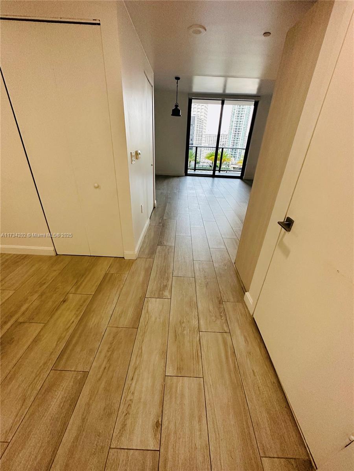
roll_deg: -2.1
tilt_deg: -28.2
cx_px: 177
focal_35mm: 14
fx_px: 191
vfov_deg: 102.1
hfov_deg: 85.7
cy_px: 236
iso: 320
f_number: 2.2
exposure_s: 1/120
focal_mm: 2.22
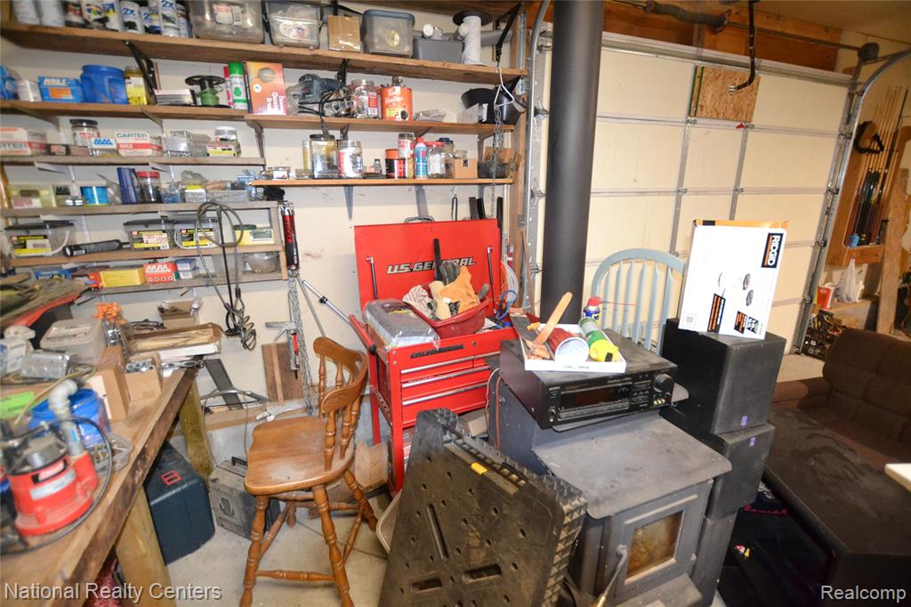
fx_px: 379
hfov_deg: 100.4
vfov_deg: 77.3
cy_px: 304
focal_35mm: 15
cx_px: 456
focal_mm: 10
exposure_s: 1/60
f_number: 3.5
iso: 2500
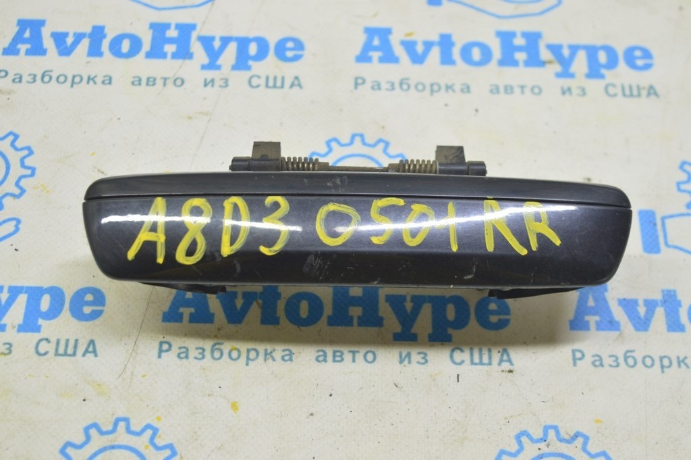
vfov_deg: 22.6
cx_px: 346
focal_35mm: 60
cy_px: 230
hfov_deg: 33.4
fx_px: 1151
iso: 400
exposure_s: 1/20
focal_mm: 40
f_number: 5.6
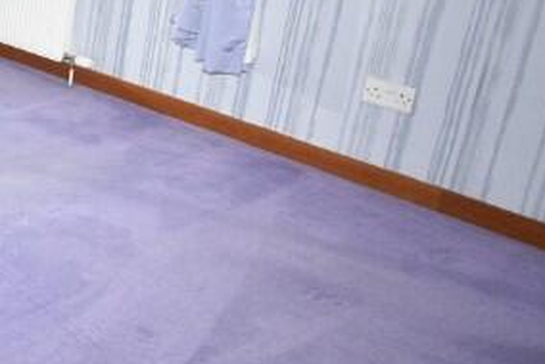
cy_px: 53
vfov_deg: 24.6
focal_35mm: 54
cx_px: -246
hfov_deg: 27.3
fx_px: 818
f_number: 4.5
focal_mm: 10
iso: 800
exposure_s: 1/160
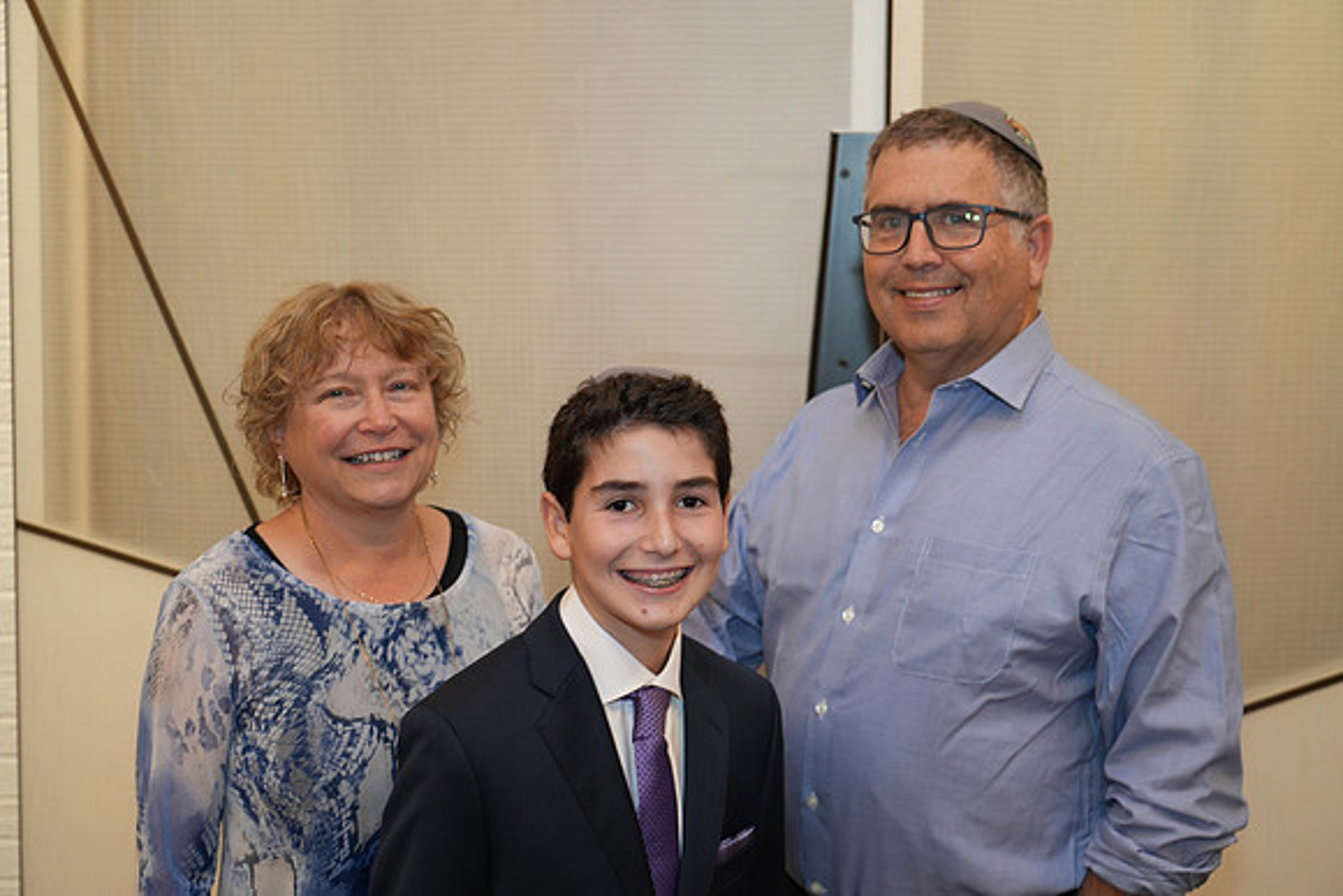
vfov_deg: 26.5
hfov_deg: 38.9
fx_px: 1903
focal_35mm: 51
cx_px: 672
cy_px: 448
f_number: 4
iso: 640
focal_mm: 51
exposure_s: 1/80
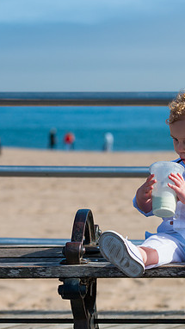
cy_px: 150
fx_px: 1194
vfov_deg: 15.7
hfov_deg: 8.8
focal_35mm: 137
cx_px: 179
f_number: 4
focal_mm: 70
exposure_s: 1/4000
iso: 200
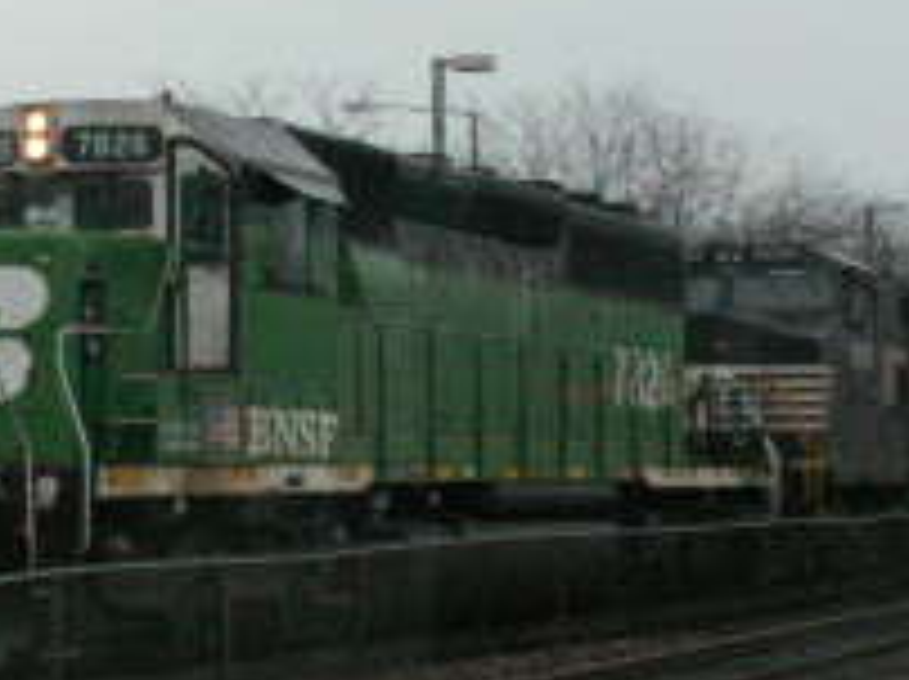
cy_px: 441
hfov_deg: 17.6
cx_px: 230
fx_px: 2911
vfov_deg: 13.3
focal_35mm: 111
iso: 160
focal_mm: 5.88
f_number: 2.8
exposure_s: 1/320
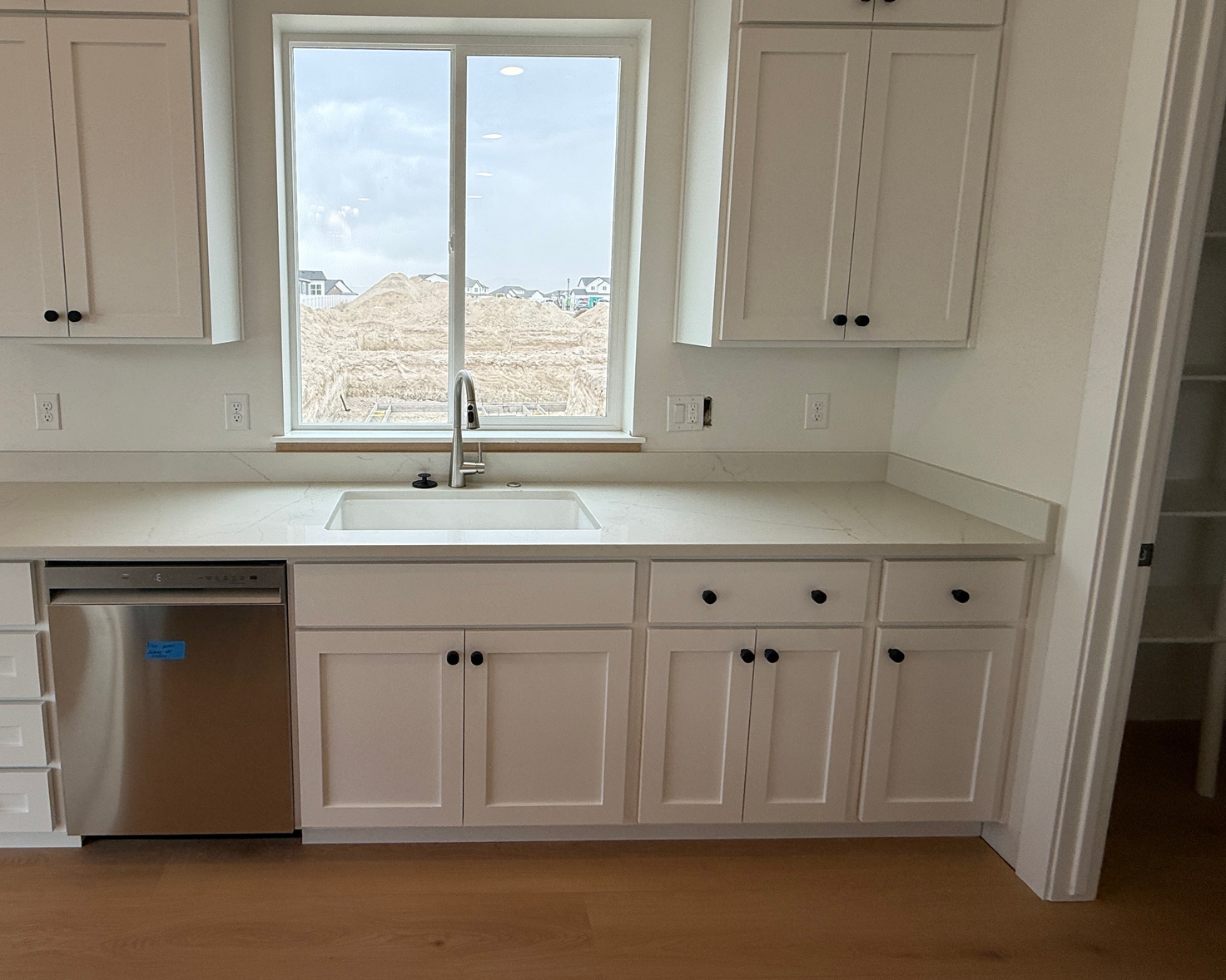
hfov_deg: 81.7
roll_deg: +0.1
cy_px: 408
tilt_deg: -8.4
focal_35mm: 19
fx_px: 689
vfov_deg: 70.3
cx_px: 457
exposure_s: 1/248
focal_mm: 2.22
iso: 50
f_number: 2.2
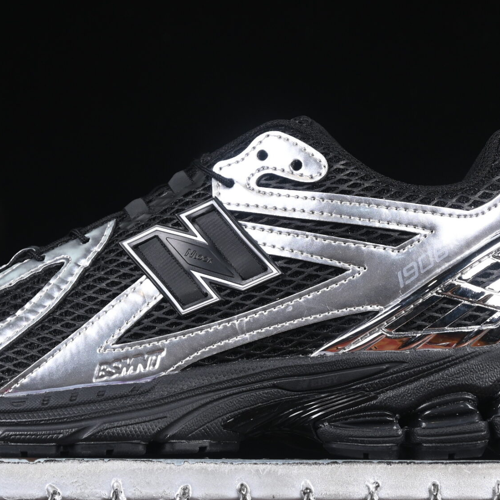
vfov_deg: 12.0
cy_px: 221
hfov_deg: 12.0
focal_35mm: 146
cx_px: 191
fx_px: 2386
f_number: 6.3
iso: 160
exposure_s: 1/60
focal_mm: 50
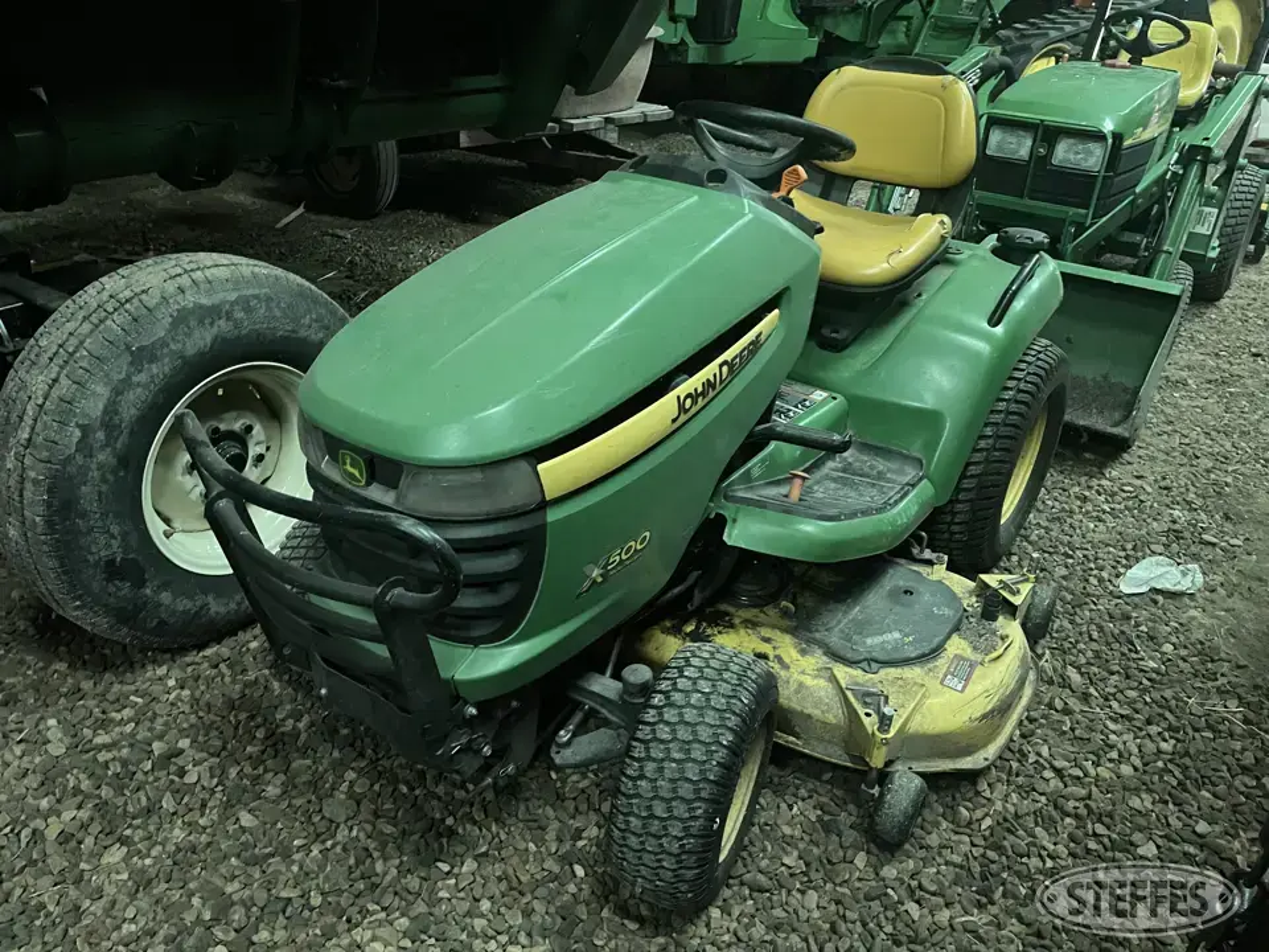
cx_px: 634
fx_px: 953
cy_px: 476
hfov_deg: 67.3
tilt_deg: -28.8
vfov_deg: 53.1
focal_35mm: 26
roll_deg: -3.7
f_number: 1.6
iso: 1000
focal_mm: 4.2
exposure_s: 1/30
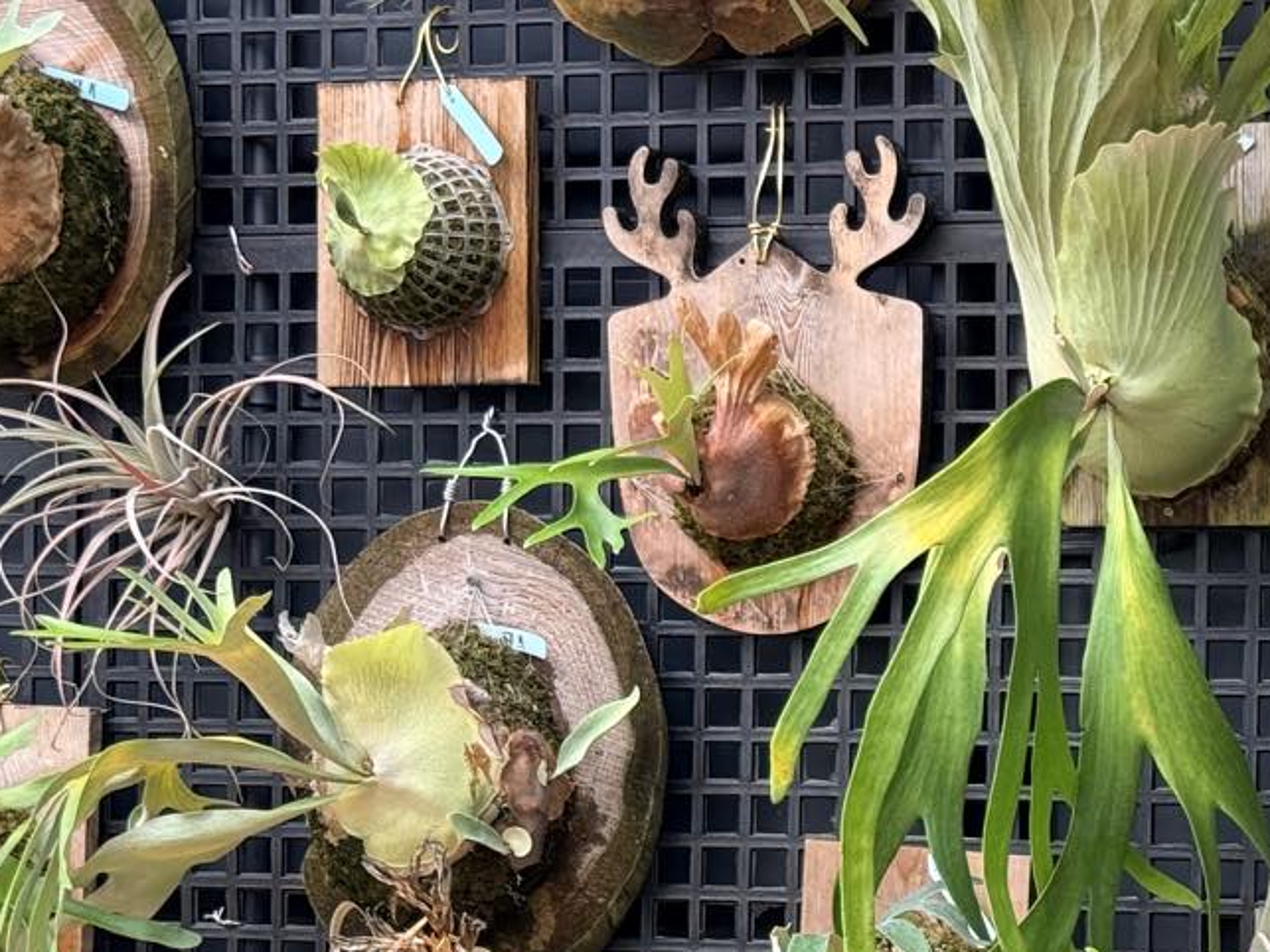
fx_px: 4108
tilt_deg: +1.2
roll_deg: -0.9
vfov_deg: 13.2
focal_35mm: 112
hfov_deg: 16.9
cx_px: 1438
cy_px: 635
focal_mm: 6.76
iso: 100
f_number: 1.78
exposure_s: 1/458
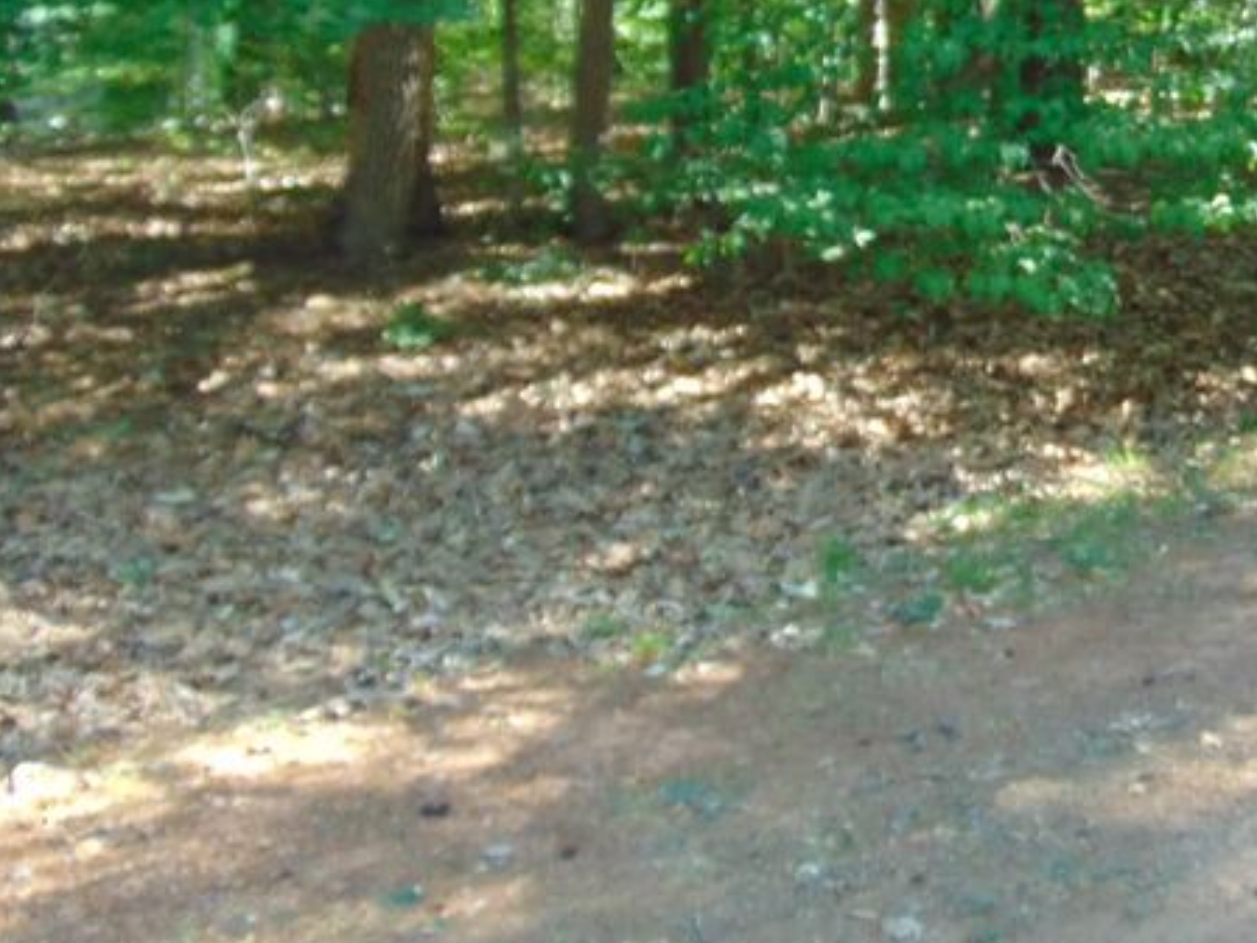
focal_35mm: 57
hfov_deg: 31.4
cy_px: 45
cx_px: 1240
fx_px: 2070
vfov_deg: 24.7
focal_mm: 4.5
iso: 80
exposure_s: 1/50
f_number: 3
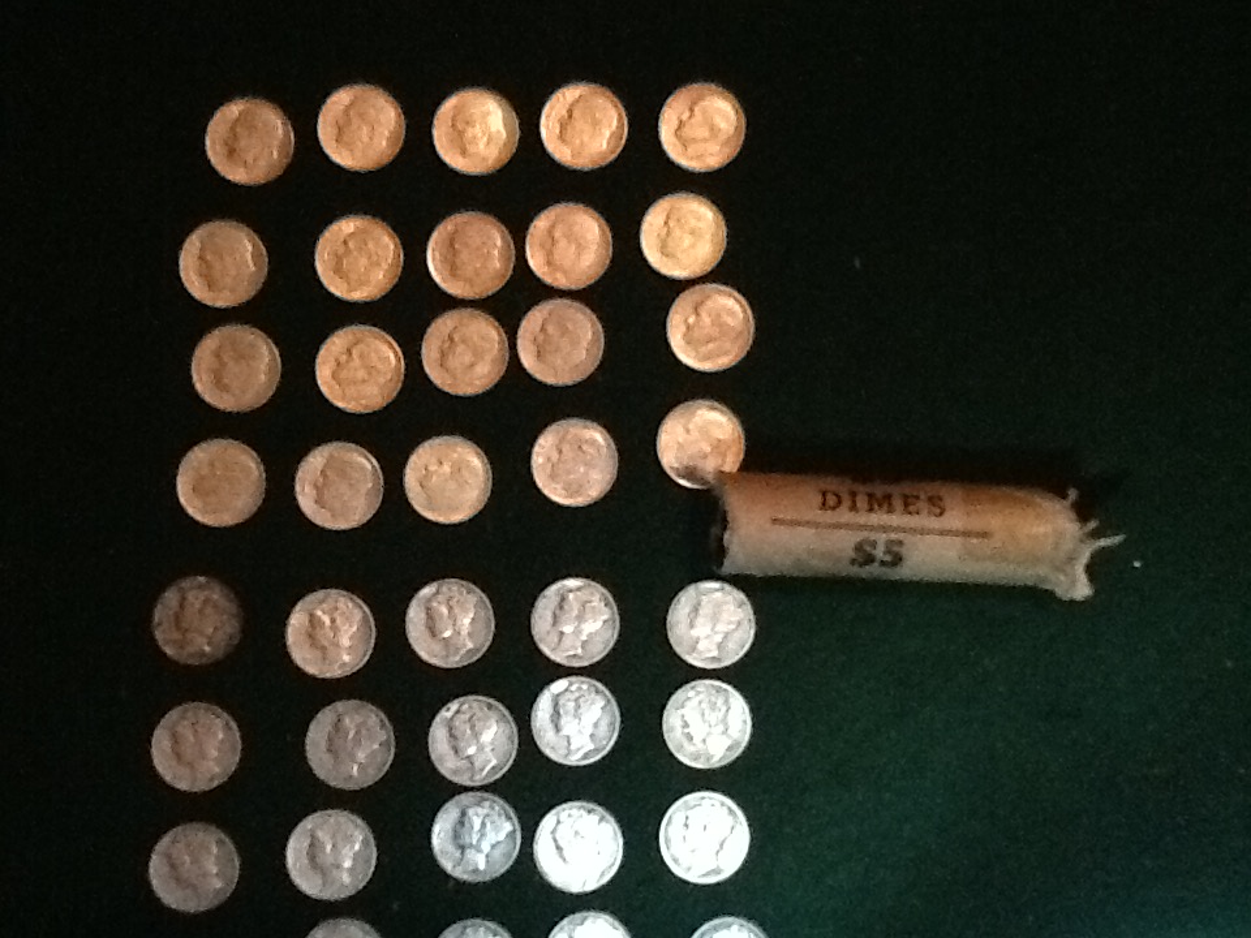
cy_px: 469
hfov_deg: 42.9
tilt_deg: -87.0
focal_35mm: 44
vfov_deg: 32.9
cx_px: 626
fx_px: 1590
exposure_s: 1/15
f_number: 2.4
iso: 640
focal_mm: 2.03
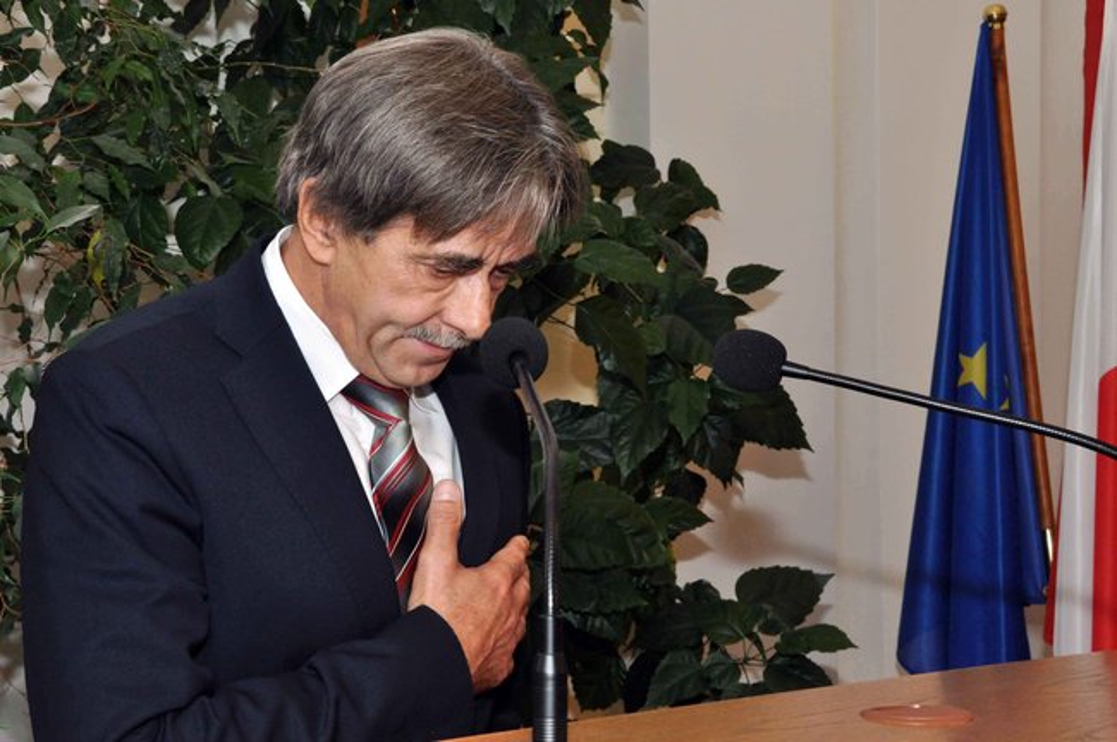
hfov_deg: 30.5
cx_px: 558
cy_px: 371
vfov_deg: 20.6
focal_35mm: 66
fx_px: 2046
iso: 1000
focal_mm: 44
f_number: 14
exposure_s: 1/60
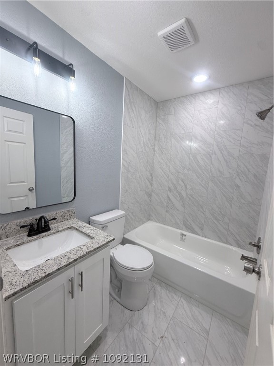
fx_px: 148
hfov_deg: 85.7
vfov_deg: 102.1
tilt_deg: -8.7
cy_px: 183
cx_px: 137
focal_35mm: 14
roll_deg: -4.0
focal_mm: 2.22
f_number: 2.2
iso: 100
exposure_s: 1/120
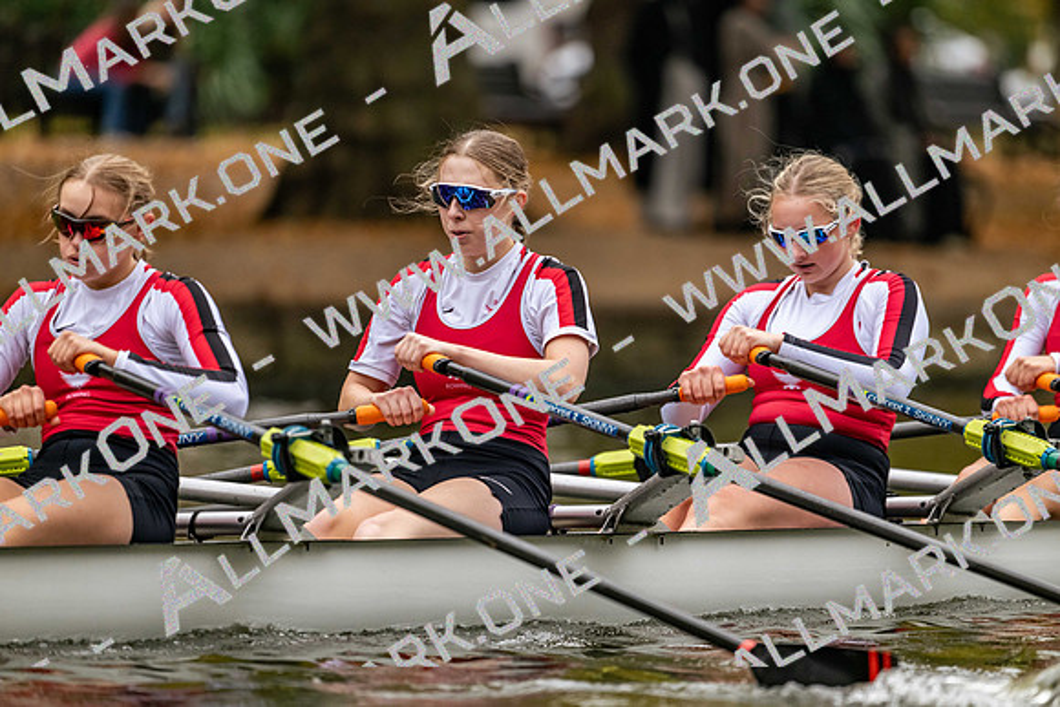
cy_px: 354
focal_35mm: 400
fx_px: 11780
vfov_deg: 3.4
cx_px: 530
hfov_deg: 5.2
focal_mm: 400
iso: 2200
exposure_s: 1/2500
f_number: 4.5
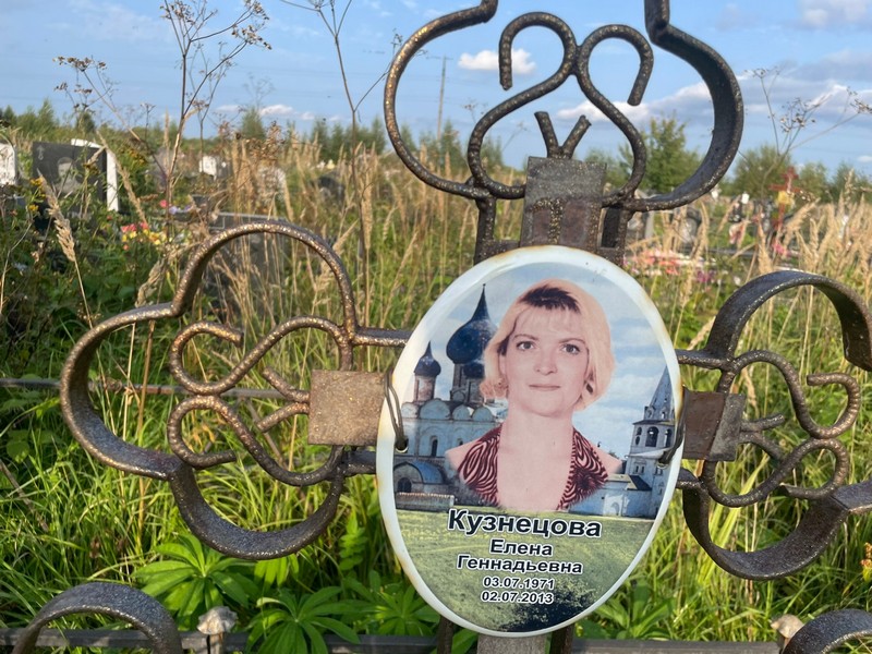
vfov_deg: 53.1
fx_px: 655
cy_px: 327
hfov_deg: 67.3
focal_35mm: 26
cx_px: 436
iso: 32
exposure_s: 1/1276
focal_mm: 4.2
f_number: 1.6
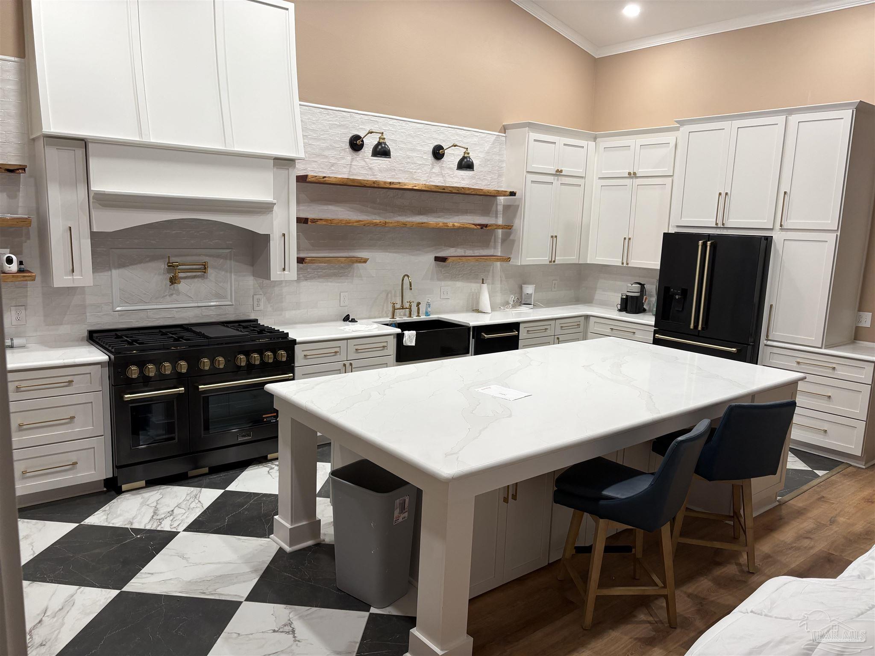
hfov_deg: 67.3
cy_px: 328
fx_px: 657
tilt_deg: -9.8
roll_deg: -2.7
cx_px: 438
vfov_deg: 53.1
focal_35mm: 26
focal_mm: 5.96
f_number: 1.6
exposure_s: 1/60
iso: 100
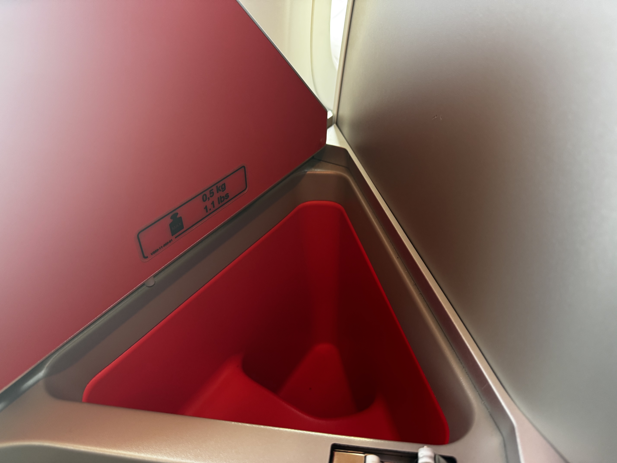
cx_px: 308
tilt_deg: -39.1
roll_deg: +5.1
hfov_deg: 71.6
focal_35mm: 24
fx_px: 428
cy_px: 232
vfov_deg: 56.8
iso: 320
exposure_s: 1/52
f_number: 1.78
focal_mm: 6.76
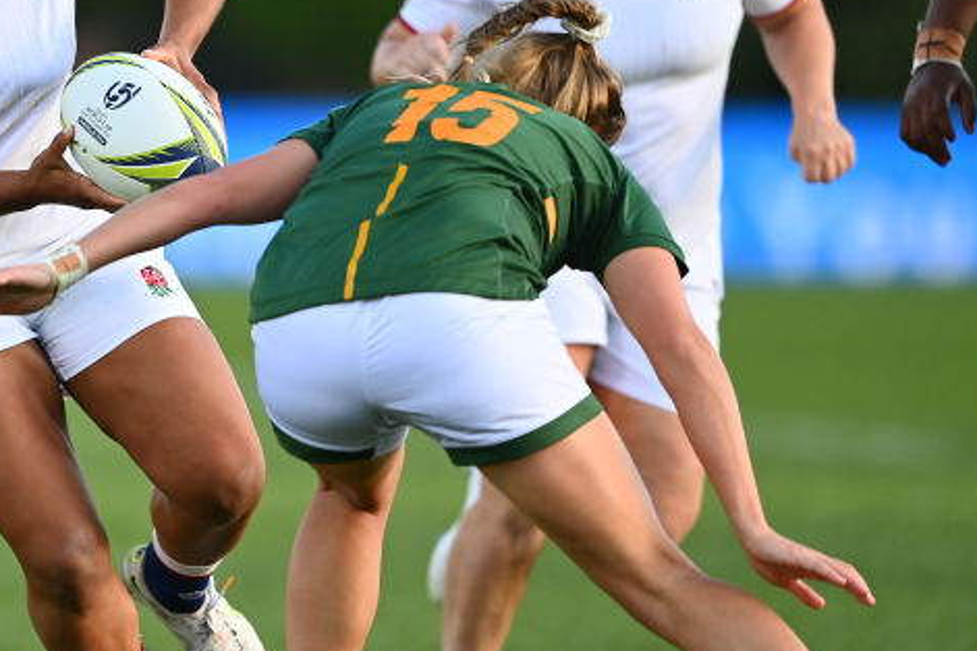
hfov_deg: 2.4
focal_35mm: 870
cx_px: 12
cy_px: 246
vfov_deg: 1.6
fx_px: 23609
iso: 1000
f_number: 2.8
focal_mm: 400
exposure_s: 1/2500
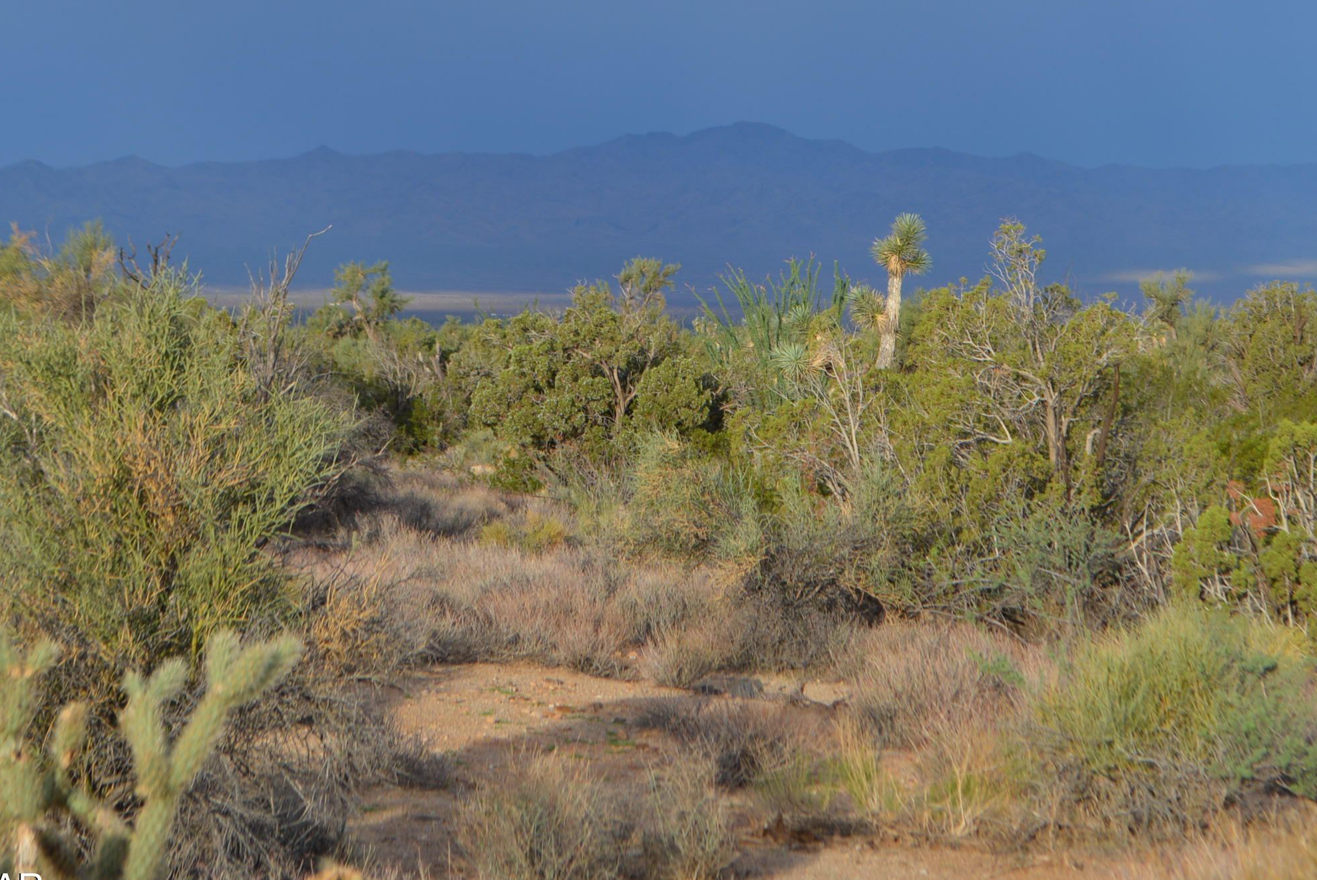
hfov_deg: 16.4
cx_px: 817
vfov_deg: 11.0
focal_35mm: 125
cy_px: 283
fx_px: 4568
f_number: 8
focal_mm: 55
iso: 180
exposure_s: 1/250
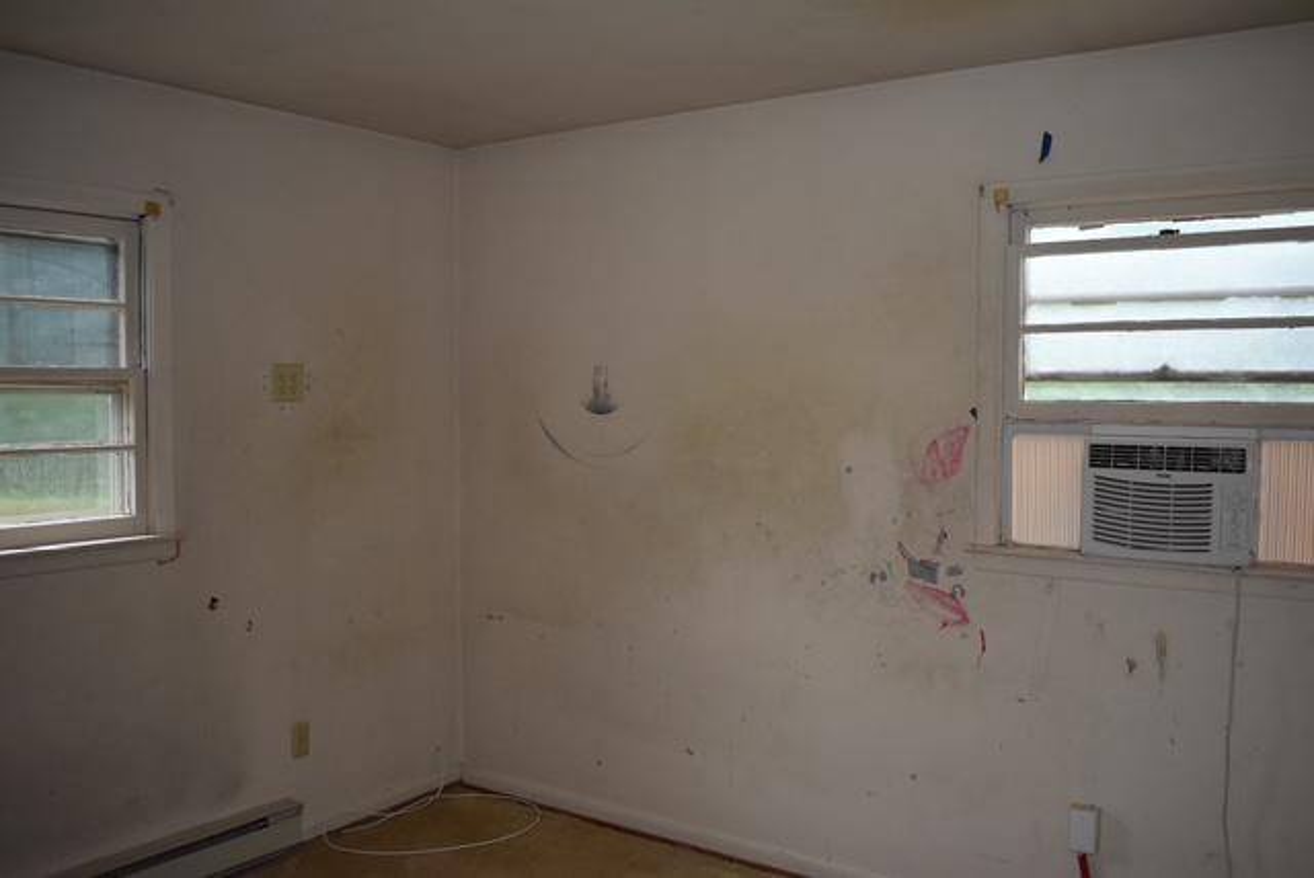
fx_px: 1096
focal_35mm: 30
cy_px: 439
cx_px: 657
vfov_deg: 43.7
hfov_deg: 61.9
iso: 800
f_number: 3.8
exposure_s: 1/125
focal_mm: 20
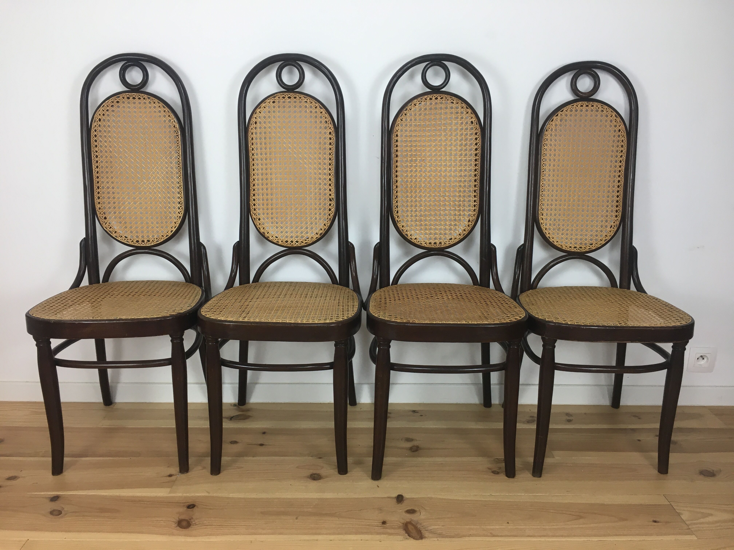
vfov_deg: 48.2
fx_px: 615
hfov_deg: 61.7
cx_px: 367
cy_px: 275
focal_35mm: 29
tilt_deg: -14.3
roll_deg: -0.6
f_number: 2.2
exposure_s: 1/33
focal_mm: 4.15
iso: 32
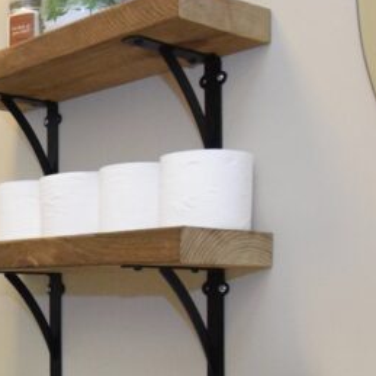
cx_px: -100
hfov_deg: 25.4
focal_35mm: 59
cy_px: 287
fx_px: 725
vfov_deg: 28.6
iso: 2200
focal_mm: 10
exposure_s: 1/60
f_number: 4.5
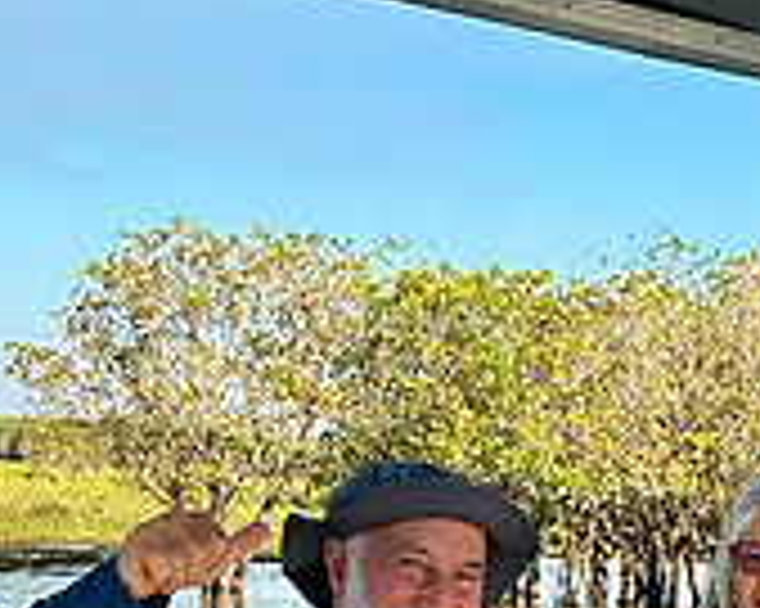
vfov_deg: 17.1
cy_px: 673
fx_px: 1956
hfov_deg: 21.5
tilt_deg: -5.1
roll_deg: -3.0
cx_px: 688
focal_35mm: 87
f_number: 1.5
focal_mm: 5.7
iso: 50
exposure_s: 1/2299
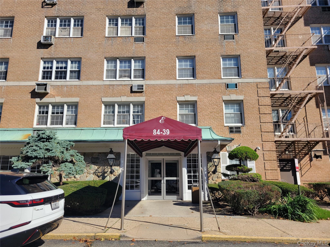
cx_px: 165
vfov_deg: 53.1
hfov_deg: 67.3
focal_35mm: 26
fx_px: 248
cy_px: 124
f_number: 1.8
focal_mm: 5.4
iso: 40
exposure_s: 1/2038
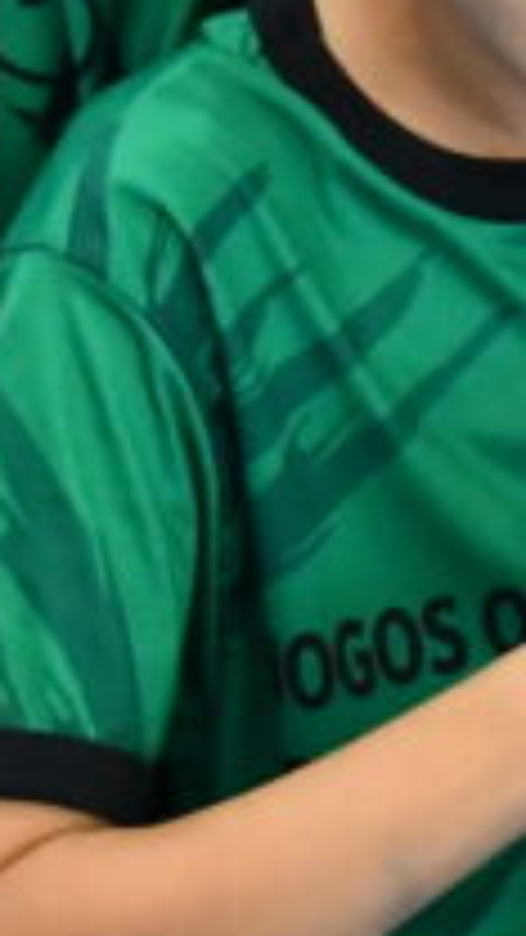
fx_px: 8133
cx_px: 1389
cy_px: -832
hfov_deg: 3.6
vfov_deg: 6.4
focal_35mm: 328
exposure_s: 1/125
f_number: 3.8
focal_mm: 23
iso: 1250
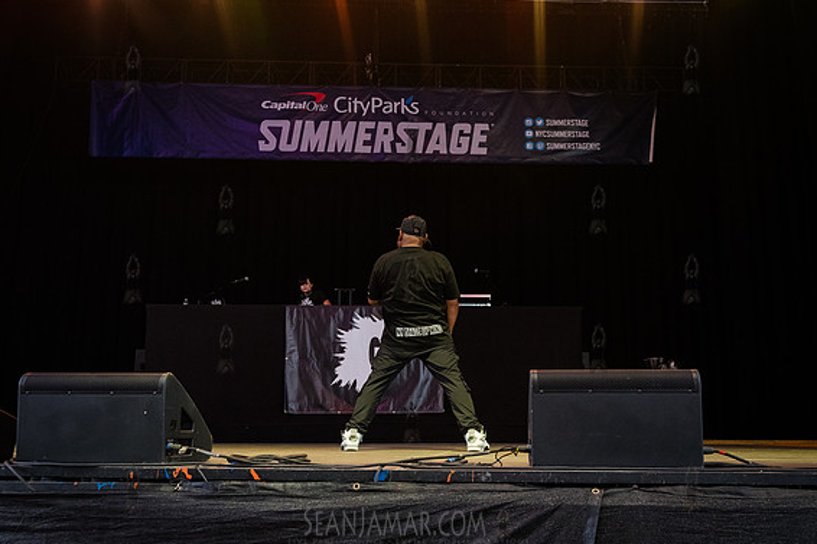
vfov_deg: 38.8
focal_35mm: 34
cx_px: 419
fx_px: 771
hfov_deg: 55.8
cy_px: 300
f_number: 4
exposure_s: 1/500
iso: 4000
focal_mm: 28
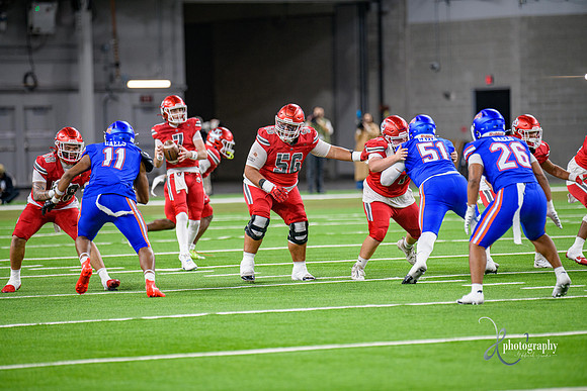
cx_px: 294
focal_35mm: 250
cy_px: 196
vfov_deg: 5.5
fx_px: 4077
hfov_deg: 8.2
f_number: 2.8
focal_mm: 250
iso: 1000
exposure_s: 1/400
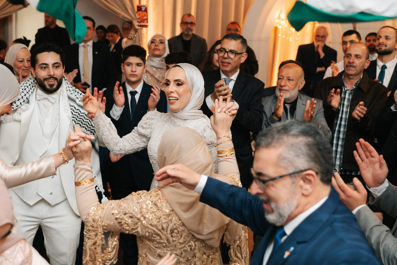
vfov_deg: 25.1
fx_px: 595
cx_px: 134
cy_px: 125
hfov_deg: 36.5
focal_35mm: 54
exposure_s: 1/200
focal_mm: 35
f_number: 2.8
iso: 1000
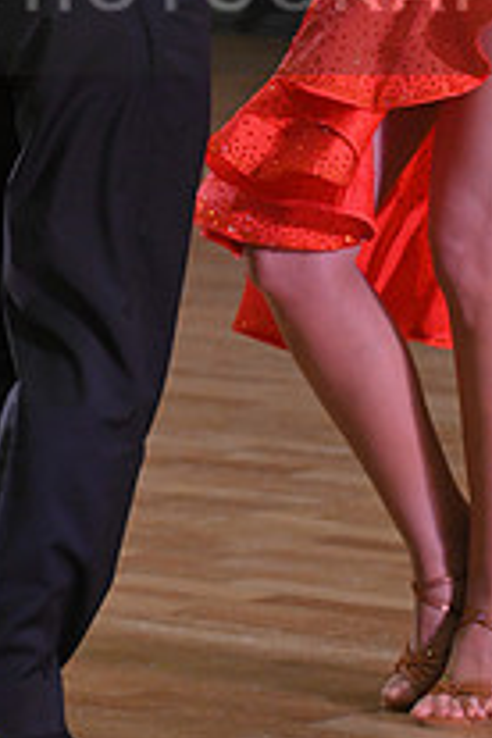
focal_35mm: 364
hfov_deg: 3.8
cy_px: -43
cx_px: 184
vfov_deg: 5.6
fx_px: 7461
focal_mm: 130
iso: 2000
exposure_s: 1/320
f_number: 5
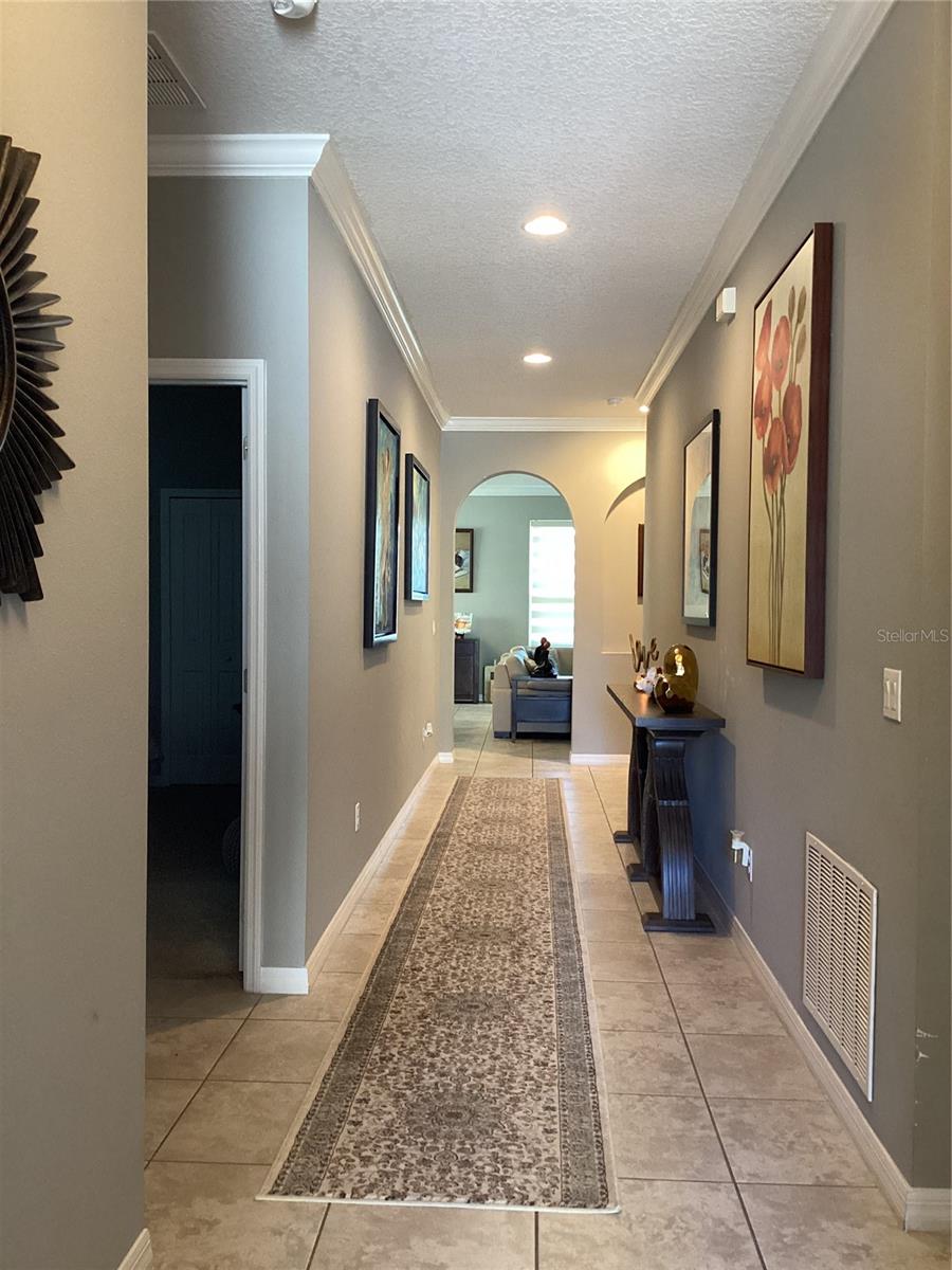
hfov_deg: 45.4
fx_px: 1137
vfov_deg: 58.4
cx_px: 476
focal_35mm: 31
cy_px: 635
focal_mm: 3.3
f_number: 2.4
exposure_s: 1/60
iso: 320
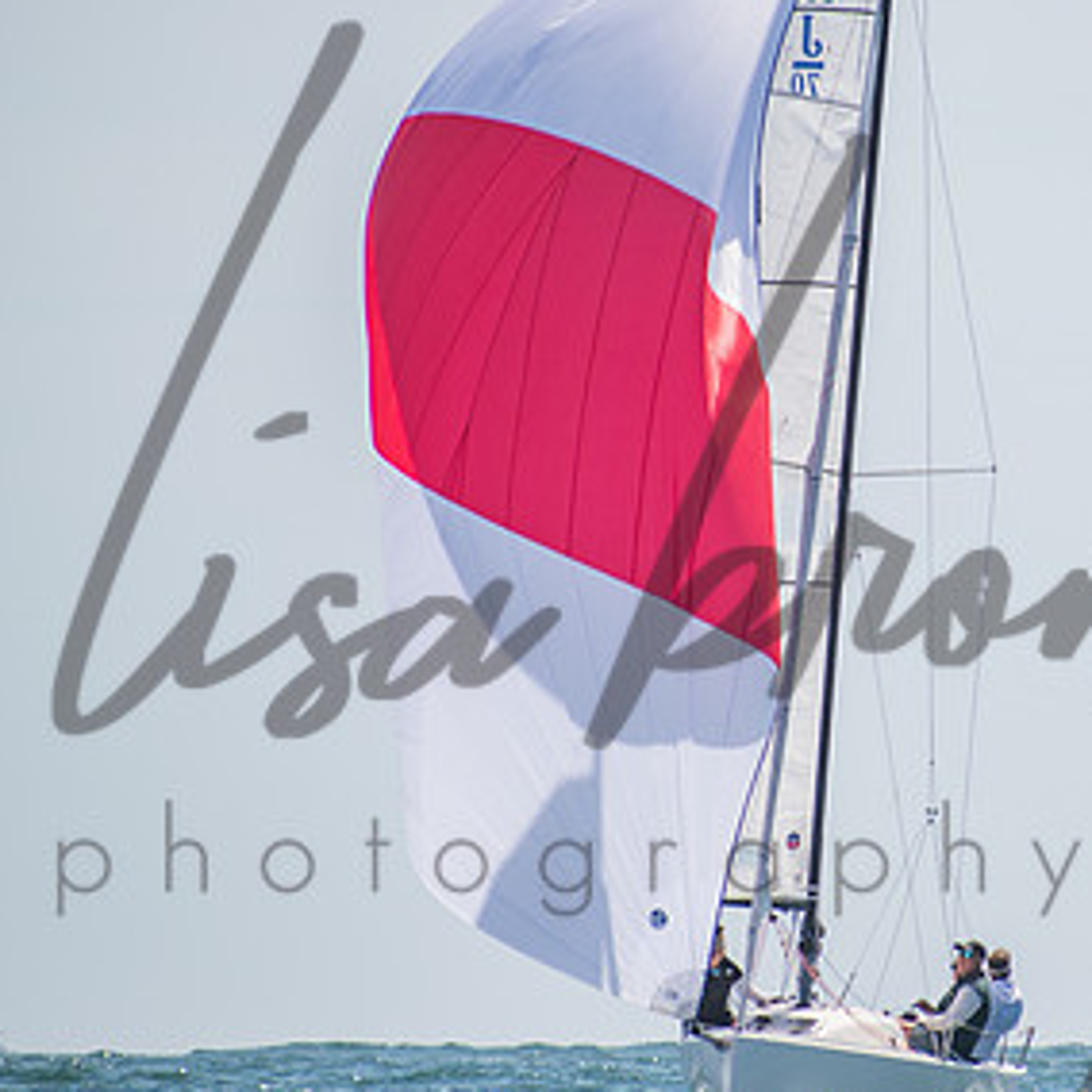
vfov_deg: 2.9
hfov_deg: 2.9
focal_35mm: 612
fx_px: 21842
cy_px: 571
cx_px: 911
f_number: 6.3
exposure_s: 1/1000
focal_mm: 230
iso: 200
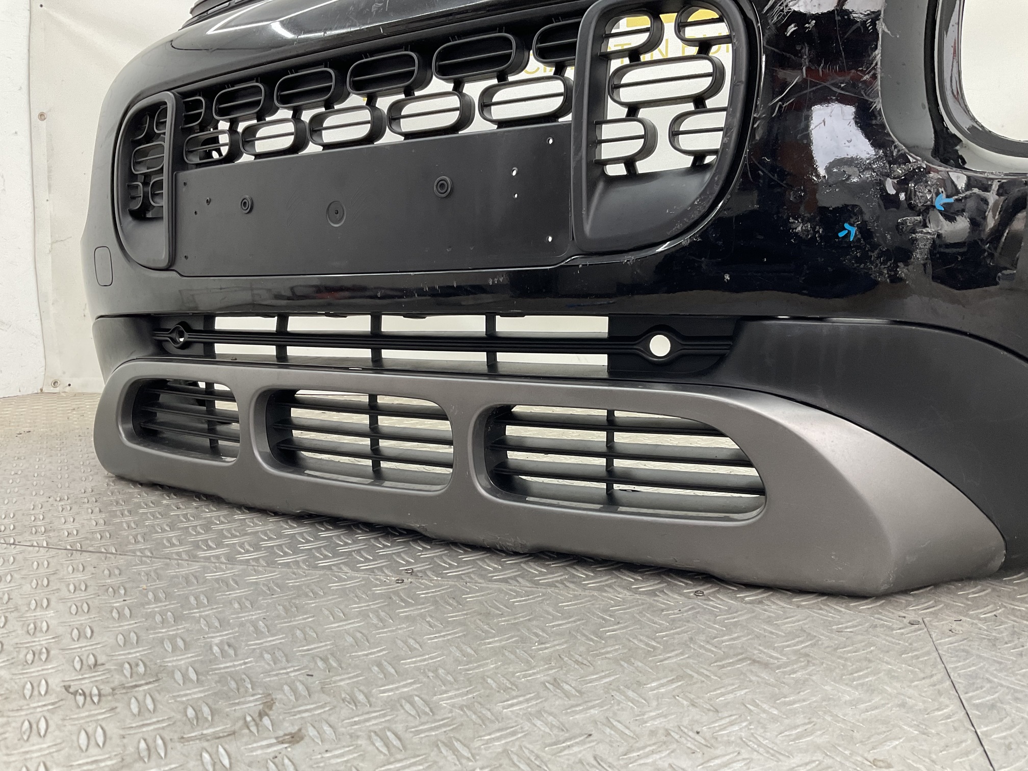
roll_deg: +0.4
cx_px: 514
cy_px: 386
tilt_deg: -7.9
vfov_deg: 48.2
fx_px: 861
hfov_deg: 61.7
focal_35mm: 29
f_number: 1.8
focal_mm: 3
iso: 64
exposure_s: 1/100
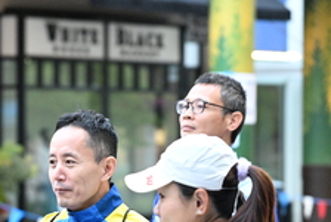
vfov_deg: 5.1
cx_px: 102
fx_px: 2486
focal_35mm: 270
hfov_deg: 7.6
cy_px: 257
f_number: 4
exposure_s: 1/160
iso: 3200
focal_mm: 110
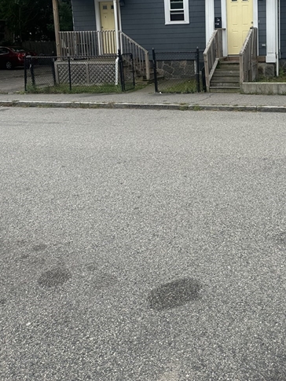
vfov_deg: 47.0
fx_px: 418
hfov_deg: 36.8
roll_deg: +0.5
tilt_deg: -6.0
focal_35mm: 38
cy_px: 91
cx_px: 217
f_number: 1.78
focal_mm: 6.86
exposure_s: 1/2203
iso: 80
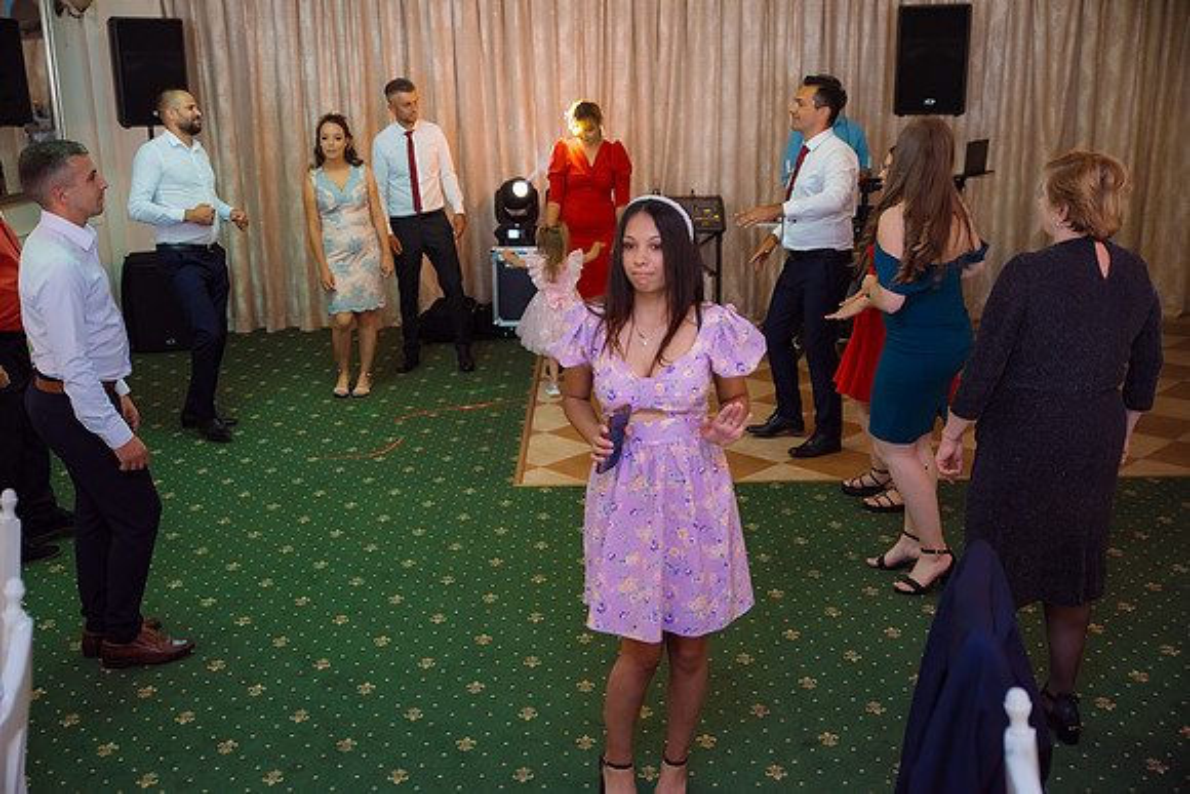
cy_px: 397
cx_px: 595
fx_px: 1256
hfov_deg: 50.7
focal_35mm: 38
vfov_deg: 35.1
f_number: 2.8
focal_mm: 38
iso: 1250
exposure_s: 1/160
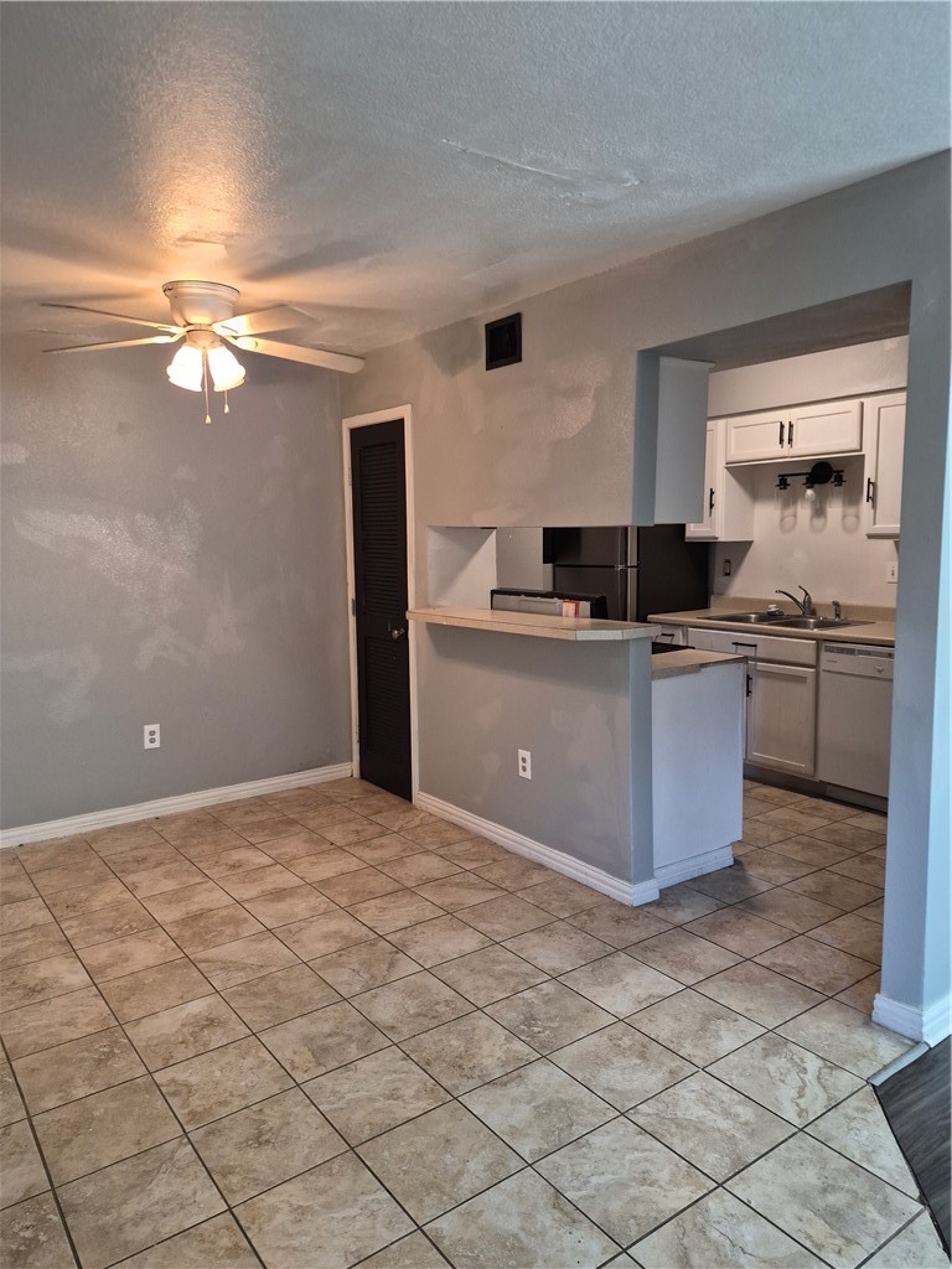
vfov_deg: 73.9
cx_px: 476
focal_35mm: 23
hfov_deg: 58.9
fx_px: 843
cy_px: 634
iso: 640
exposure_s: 1/120
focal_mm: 5.4
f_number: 1.8
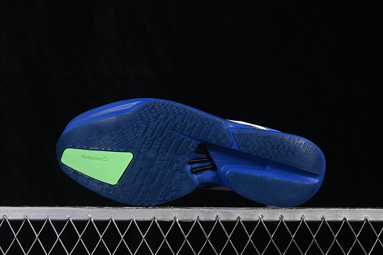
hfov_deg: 27.0
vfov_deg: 18.2
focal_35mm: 75
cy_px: 128
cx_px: 192
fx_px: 798
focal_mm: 50
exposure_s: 1/80
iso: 160
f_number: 8
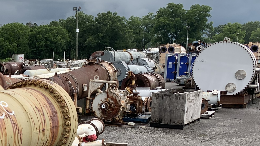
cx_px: -40
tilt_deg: -10.8
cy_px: 147
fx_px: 496
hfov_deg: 26.5
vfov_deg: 16.4
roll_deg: +0.4
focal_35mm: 72
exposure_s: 1/389
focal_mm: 4.25
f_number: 1.8
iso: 25
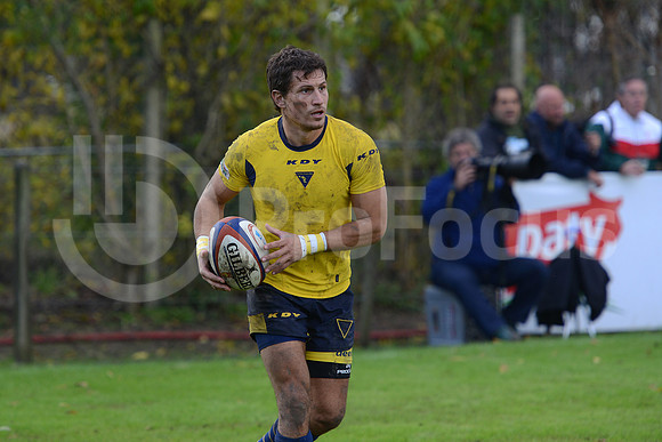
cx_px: 331
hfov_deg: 8.9
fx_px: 4230
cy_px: 221
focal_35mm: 230
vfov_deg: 6.0
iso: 500
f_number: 4
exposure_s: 1/500
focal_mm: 230
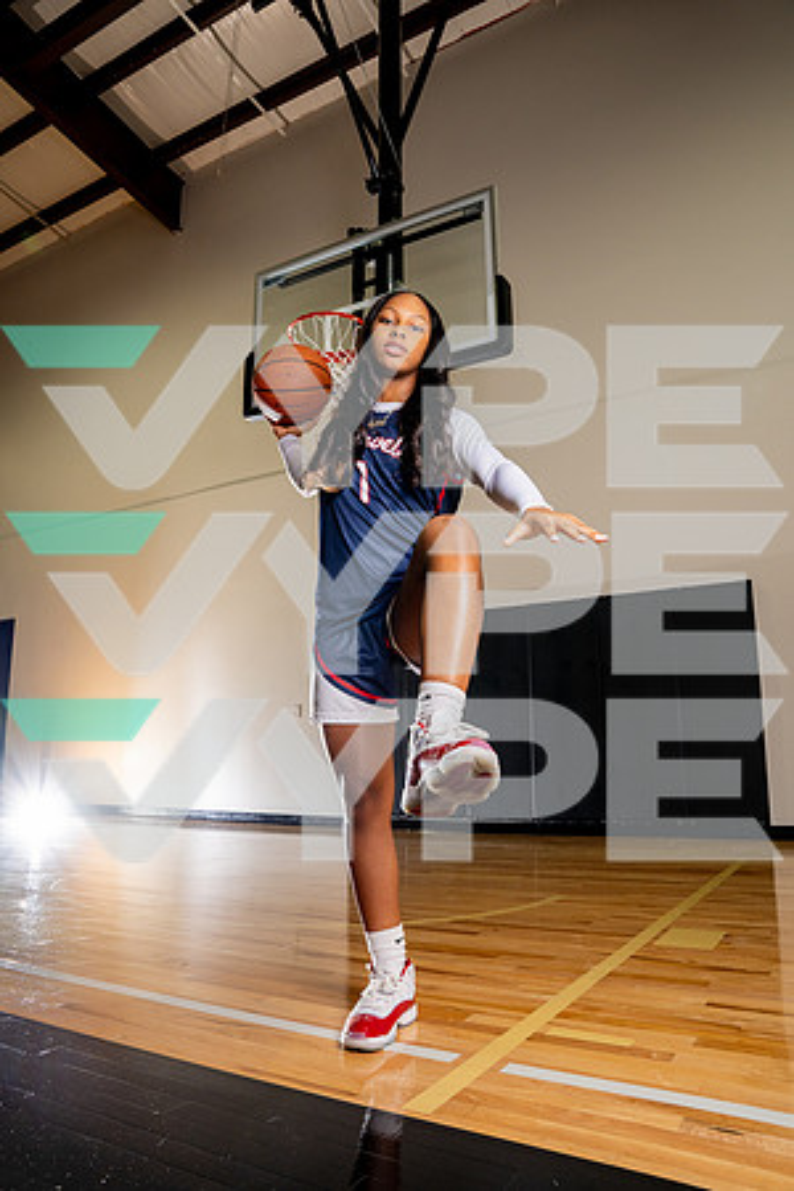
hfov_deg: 53.1
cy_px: 596
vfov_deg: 73.7
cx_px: 397
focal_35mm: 24
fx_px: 794
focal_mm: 24
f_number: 7.1
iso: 640
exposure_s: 1/200
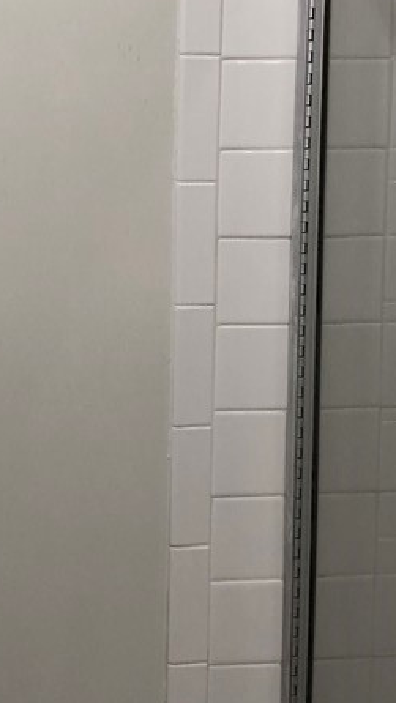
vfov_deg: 30.0
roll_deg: -0.5
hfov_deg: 17.1
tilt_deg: -6.2
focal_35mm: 70
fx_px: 1306
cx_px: 79
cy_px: 263
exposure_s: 1/40
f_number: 1.8
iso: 25
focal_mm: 4
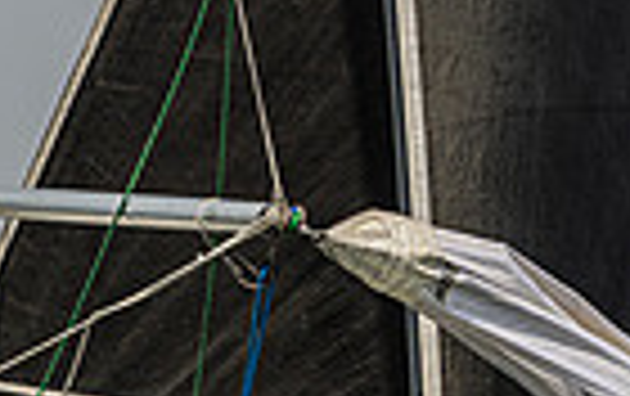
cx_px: -662
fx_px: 16681
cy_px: 668
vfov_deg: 1.4
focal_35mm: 970
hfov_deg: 2.2
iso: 220
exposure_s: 1/4000
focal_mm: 210
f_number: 5
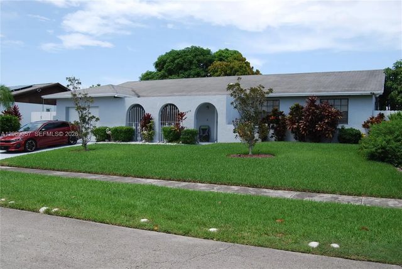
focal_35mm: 34
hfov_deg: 55.1
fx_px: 386
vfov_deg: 38.4
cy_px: 134
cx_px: 201
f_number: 7.1
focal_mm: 23
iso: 100
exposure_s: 1/200
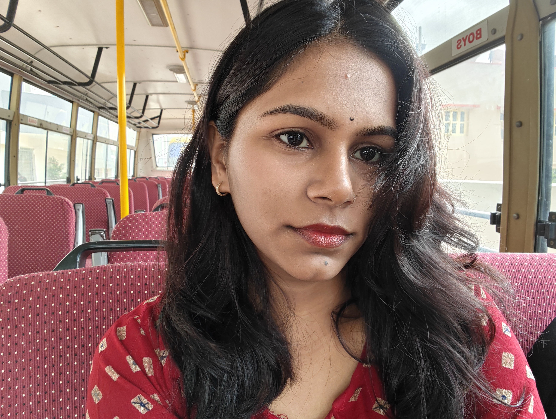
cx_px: 281
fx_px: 354
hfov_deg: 76.3
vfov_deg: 61.2
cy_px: 219
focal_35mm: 22
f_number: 16
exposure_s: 1/50
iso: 117
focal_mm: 3.09
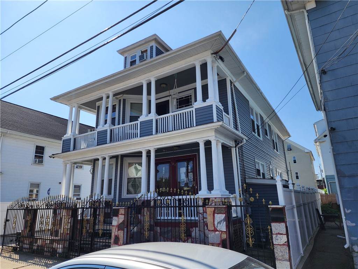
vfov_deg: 58.9
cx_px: 179
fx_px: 238
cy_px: 134
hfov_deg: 73.9
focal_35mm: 23
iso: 12
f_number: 1.8
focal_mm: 6.4
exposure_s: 1/1293
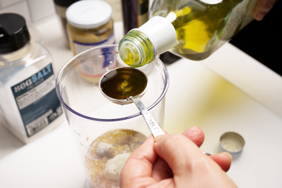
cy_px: 94
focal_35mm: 48
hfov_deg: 41.1
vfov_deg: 28.1
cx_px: 141
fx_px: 376
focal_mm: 48
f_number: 9
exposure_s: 1/1600
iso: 1250
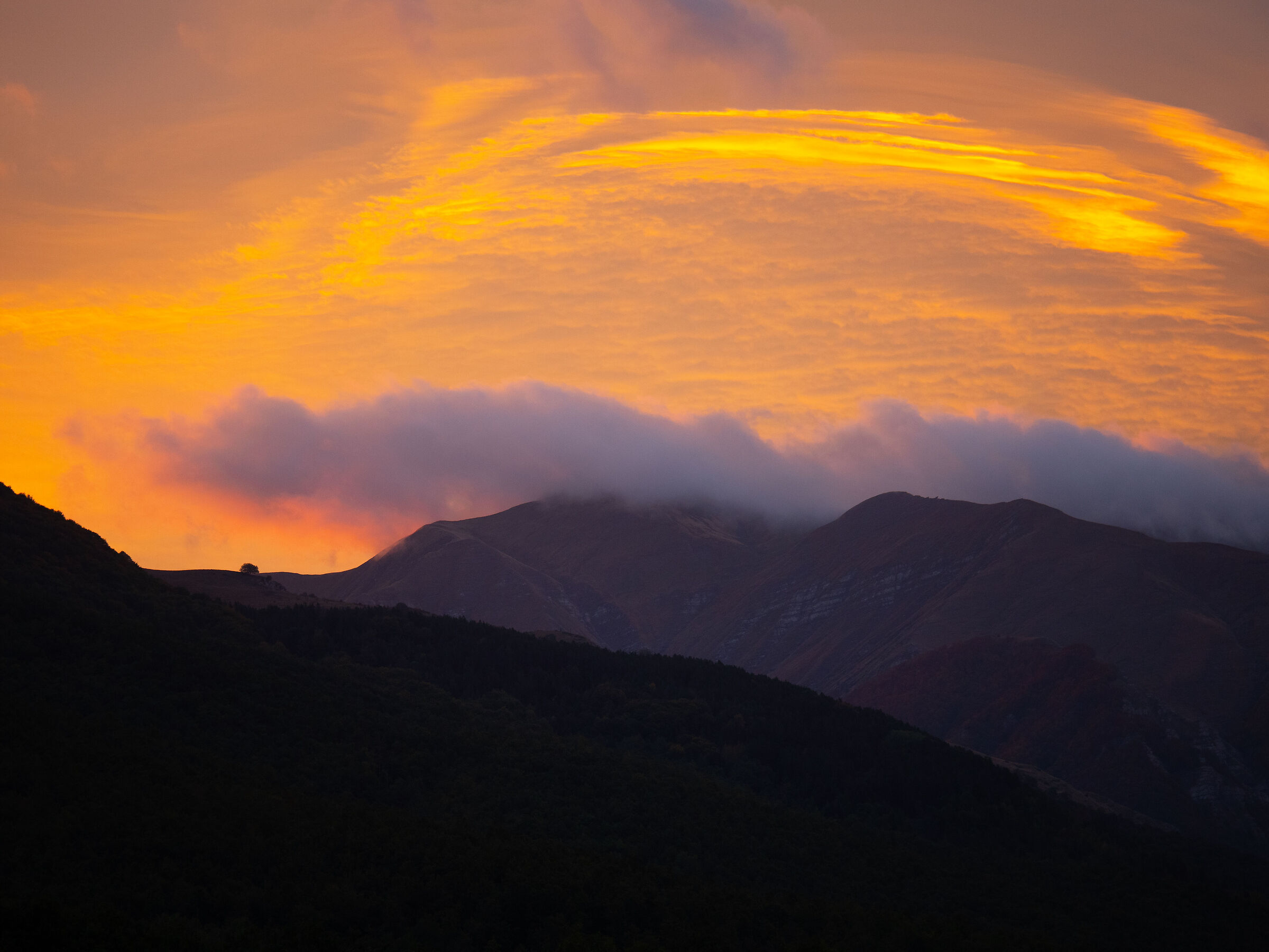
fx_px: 6819
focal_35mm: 186
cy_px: 476
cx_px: 634
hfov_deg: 10.6
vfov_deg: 8.0
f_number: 2.8
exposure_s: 1/200
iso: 400
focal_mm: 93
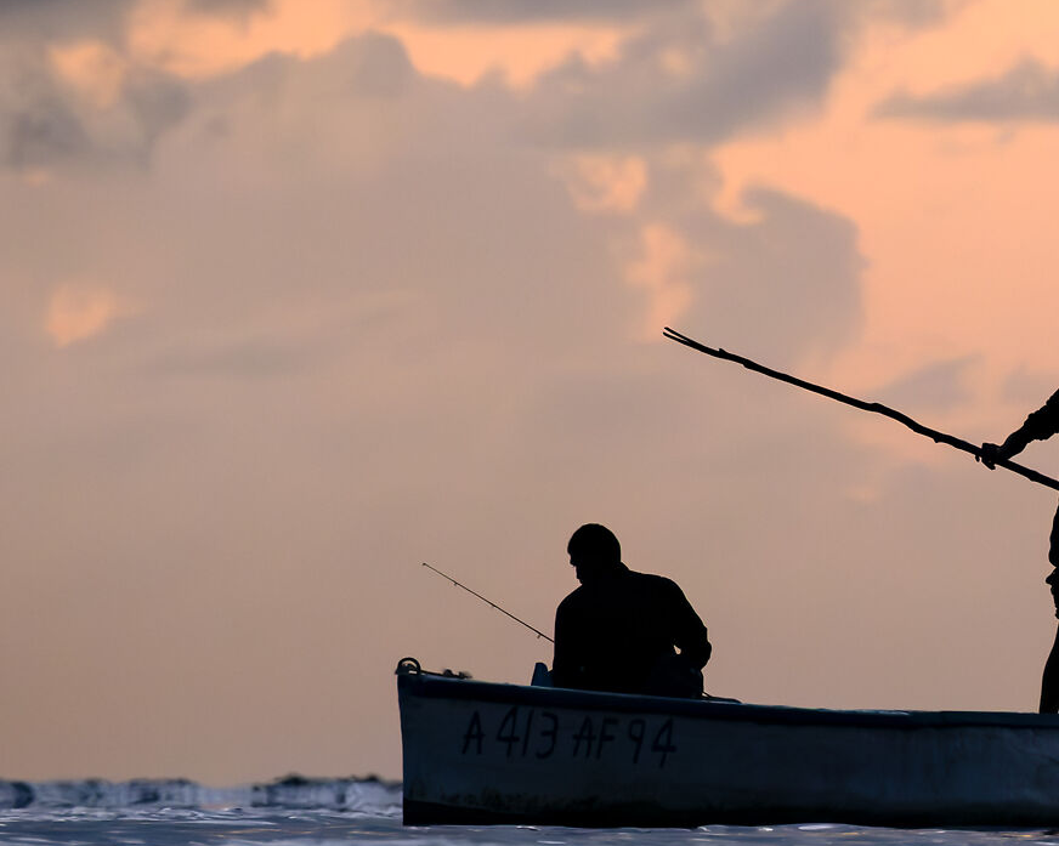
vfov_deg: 1.3
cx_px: 1069
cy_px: 346
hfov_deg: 1.7
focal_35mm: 1163
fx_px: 36439
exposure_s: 1/320
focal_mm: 300
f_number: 7.1
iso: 2500
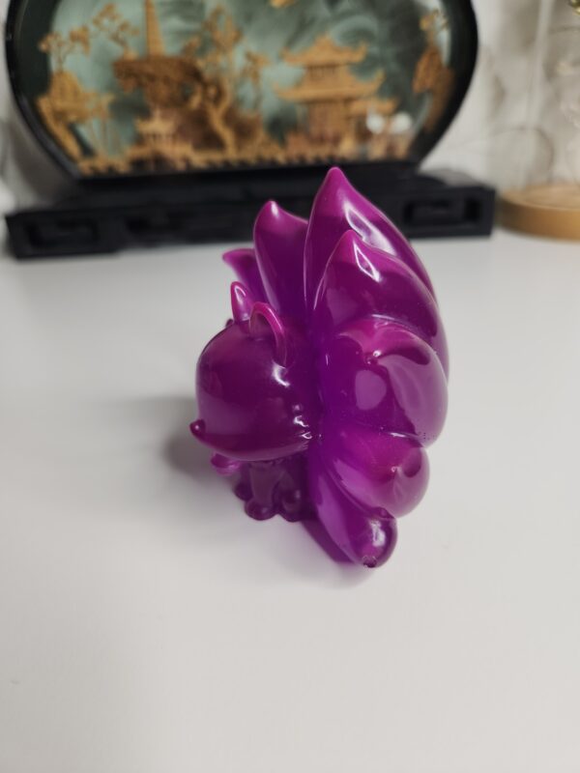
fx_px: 514
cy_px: 386
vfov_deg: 73.9
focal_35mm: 23
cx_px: 290
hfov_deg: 58.9
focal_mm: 5.4
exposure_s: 1/180
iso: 50
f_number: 1.8
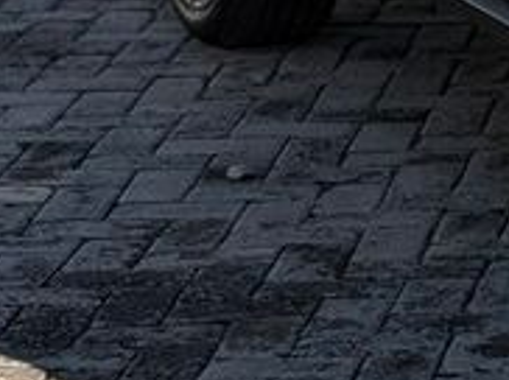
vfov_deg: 6.8
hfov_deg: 8.6
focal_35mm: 214
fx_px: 3143
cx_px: 1110
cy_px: -316
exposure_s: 1/2415
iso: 100
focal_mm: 6.76
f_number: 1.78
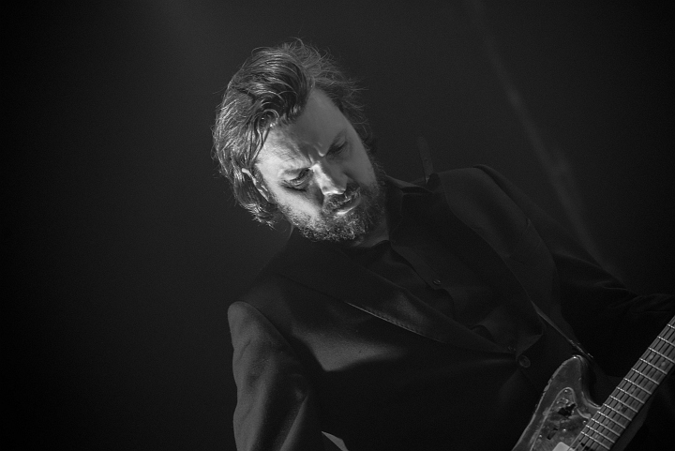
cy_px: 226
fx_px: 3752
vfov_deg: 6.9
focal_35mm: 200
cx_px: 338
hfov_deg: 10.3
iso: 2500
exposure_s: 1/80
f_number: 4.5
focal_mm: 200
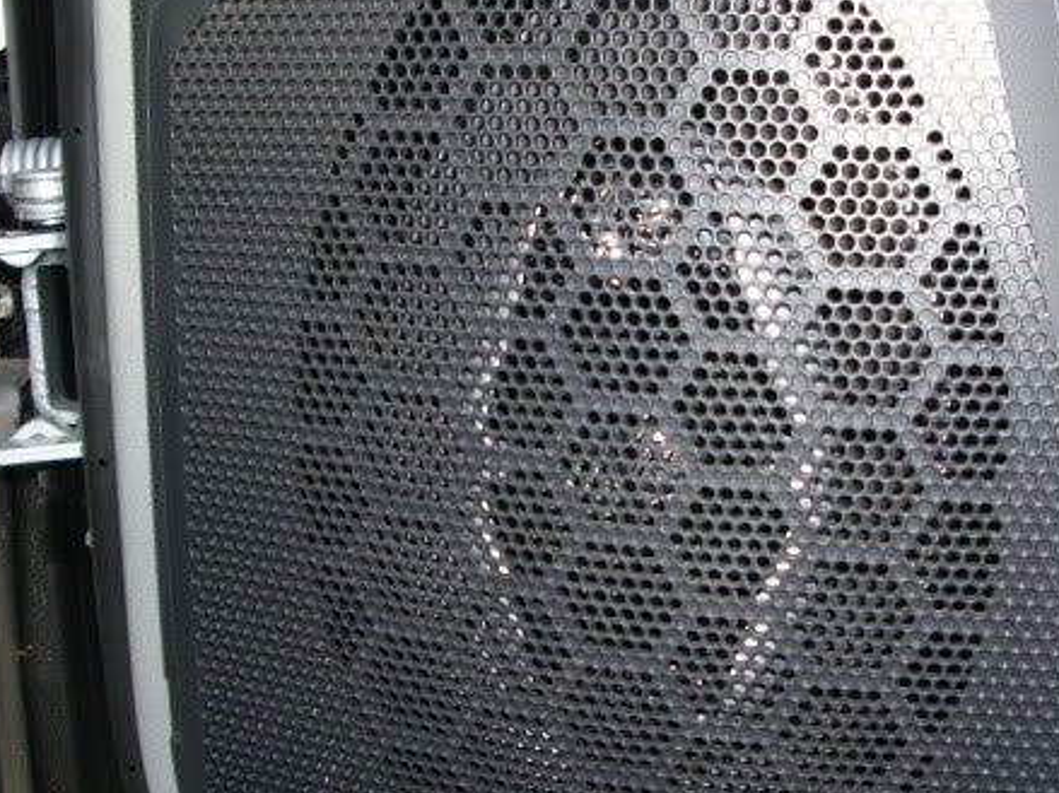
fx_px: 1560
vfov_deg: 28.5
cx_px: 666
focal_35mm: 51
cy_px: 412
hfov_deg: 37.3
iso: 100
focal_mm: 5.8
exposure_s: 1/40
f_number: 2.6
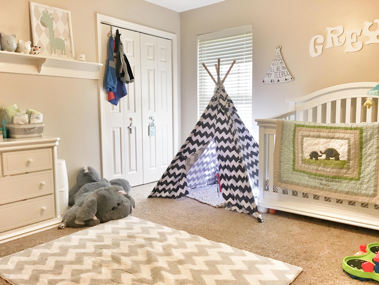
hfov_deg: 61.7
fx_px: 318
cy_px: 142
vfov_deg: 48.2
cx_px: 190
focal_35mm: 29
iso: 25
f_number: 2.2
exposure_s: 1/30
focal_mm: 4.15
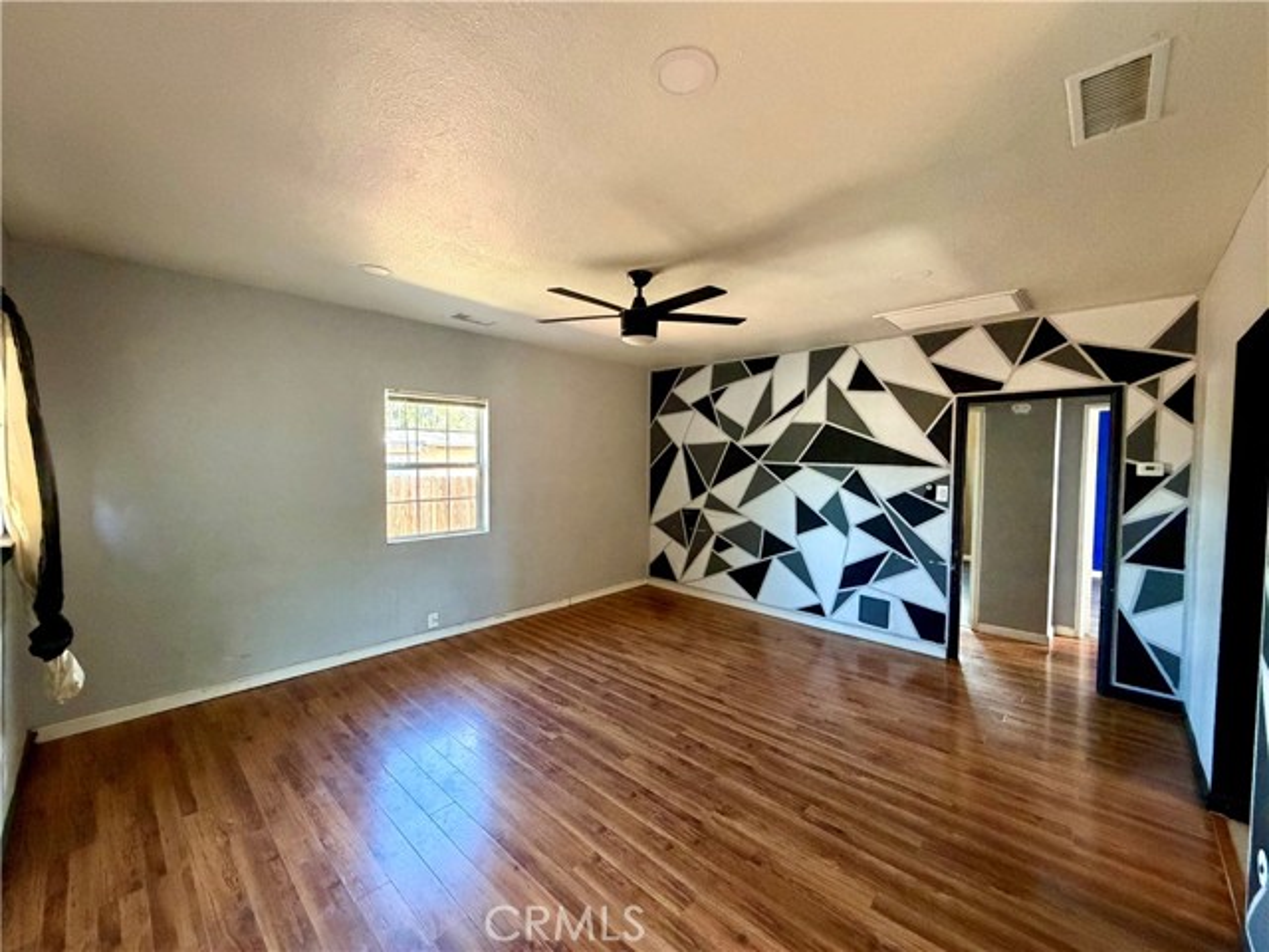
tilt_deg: -2.1
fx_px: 513
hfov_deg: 102.1
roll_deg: -0.5
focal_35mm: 14
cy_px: 476
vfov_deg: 85.7
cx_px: 634
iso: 500
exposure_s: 1/60
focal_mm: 2.22
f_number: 2.2
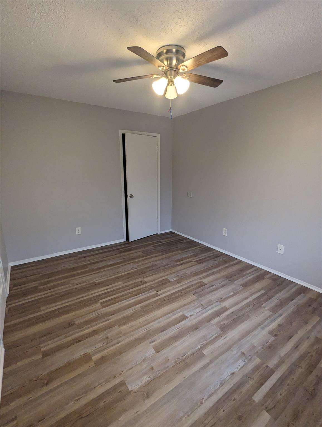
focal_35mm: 16
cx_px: 161
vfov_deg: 94.4
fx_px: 198
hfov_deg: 78.3
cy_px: 214
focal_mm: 2.35
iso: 418
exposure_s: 1/120
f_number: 2.2
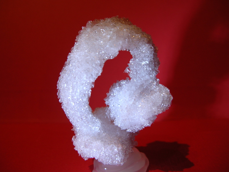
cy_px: 86
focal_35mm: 36
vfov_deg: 39.6
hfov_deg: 51.4
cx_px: 114
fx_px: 238
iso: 50
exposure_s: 1/10.5
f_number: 2.7
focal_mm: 6
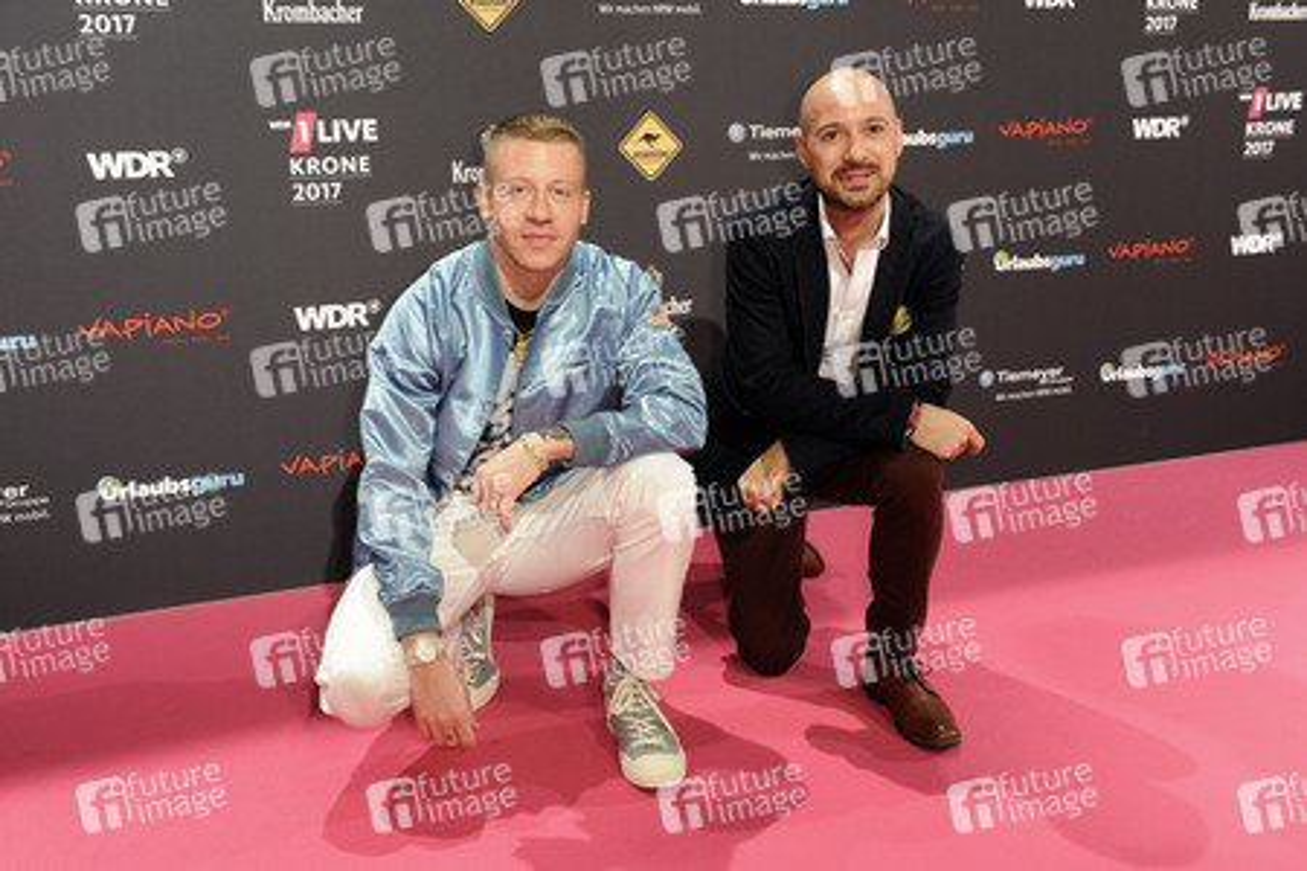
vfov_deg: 35.1
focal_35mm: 38
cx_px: 654
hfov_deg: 50.7
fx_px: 1380
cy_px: 436
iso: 2500
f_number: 6.3
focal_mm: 38
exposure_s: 1/160
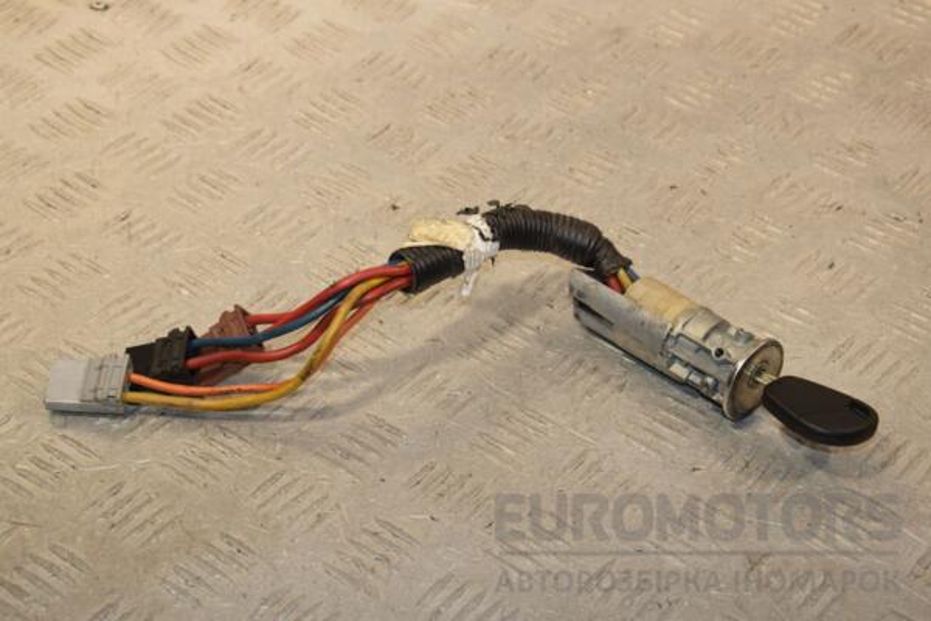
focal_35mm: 78
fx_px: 2017
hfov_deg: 26.0
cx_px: 466
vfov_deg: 17.5
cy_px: 310
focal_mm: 52
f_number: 8
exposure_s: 1/200
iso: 800
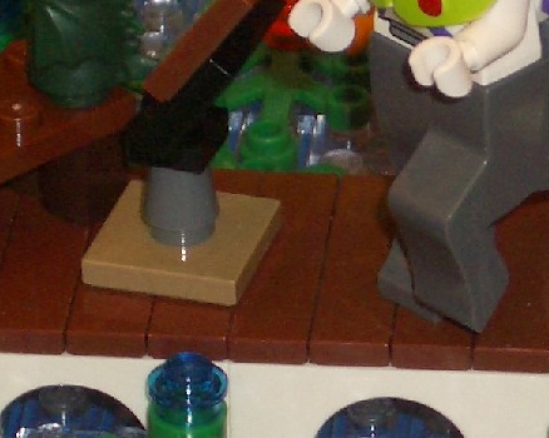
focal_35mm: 339
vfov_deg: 4.6
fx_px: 5506
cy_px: 168
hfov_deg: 5.7
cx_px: 614
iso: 100
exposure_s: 1/60
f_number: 4.4
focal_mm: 14.6
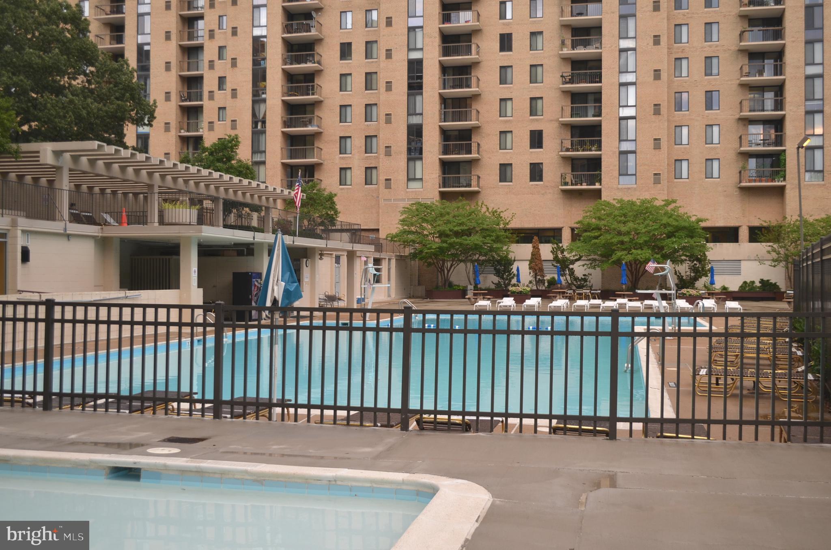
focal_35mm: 39
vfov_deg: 34.1
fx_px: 898
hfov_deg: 49.6
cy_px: 275
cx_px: 416
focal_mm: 26
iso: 400
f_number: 4.5
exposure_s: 1/80
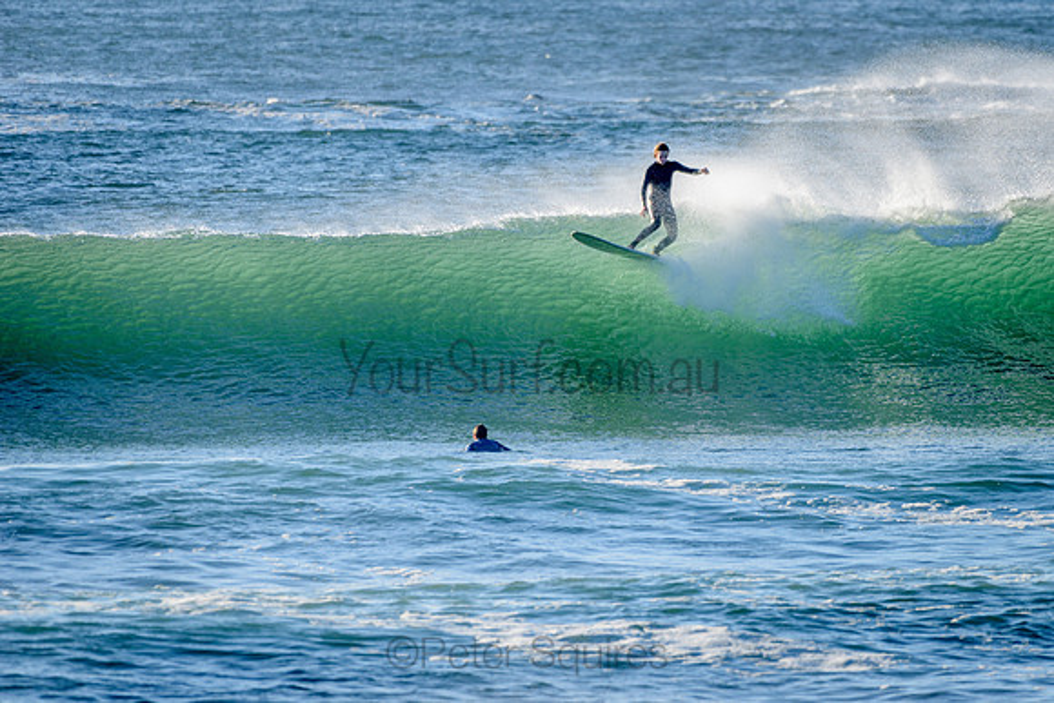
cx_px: 637
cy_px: 278
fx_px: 17704
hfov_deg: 3.4
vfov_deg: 2.3
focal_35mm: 605
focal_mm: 500
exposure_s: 1/1250
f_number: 5.6
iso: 220
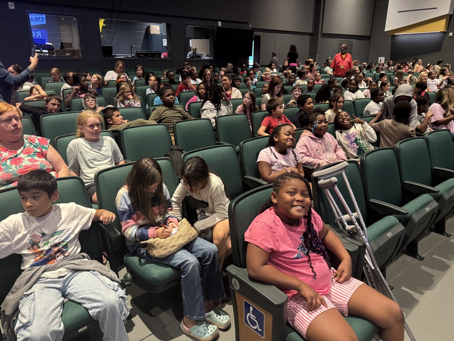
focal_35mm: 24
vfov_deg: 56.8
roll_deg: +1.0
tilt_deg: -17.3
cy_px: 170
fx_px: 315
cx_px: 227
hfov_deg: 71.6
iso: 640
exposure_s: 1/60
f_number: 1.78
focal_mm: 6.76
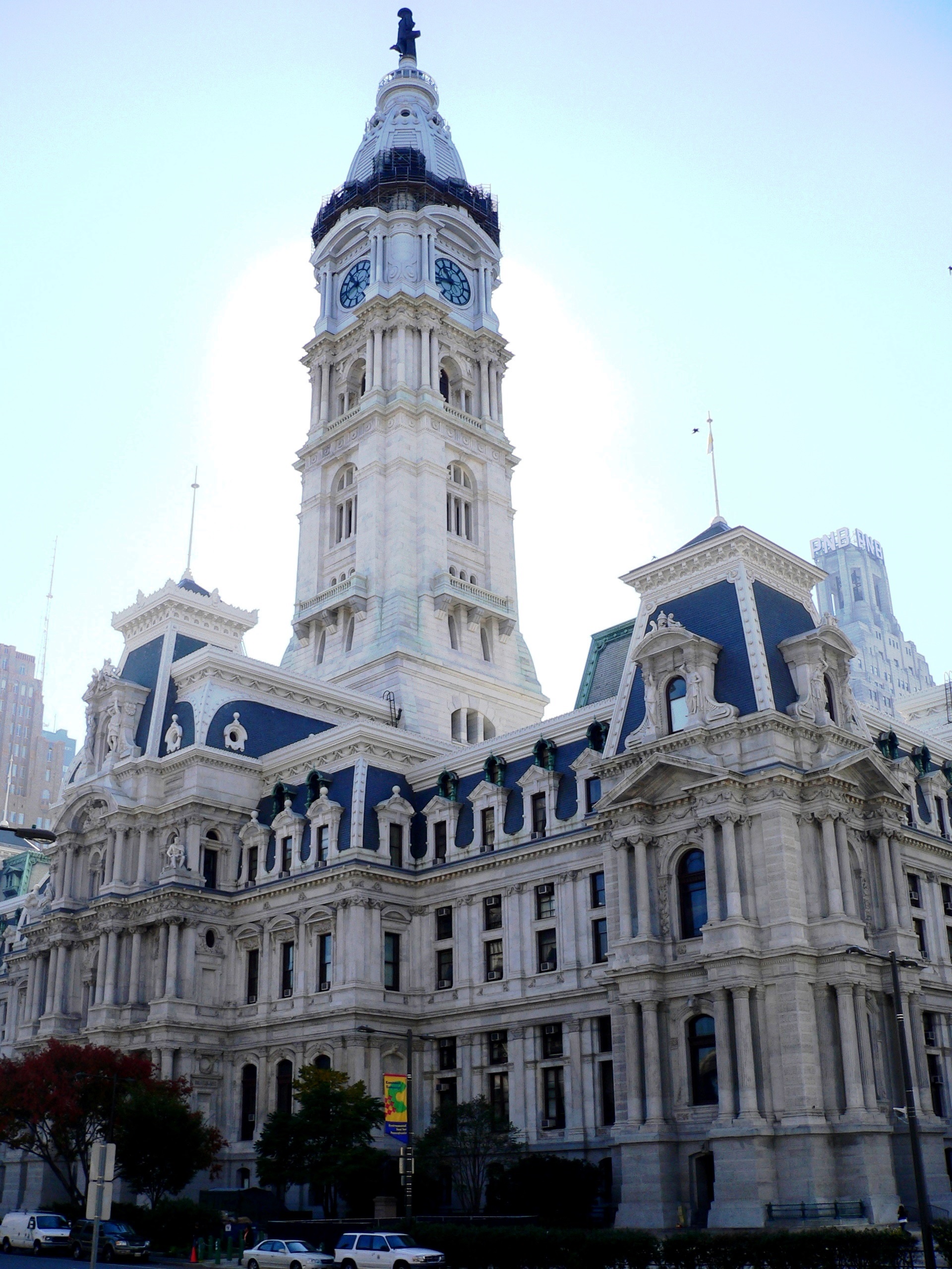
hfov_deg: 39.7
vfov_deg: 51.4
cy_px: 634
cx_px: 476
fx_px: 1320
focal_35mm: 36
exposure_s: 1/500
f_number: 3.3
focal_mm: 6
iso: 80
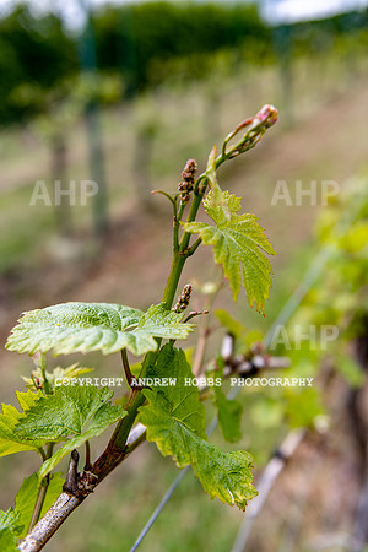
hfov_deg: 35.1
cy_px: 276
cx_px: 184
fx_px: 583
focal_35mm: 38
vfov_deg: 50.7
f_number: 3.5
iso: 80
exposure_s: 1/1600
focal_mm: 38
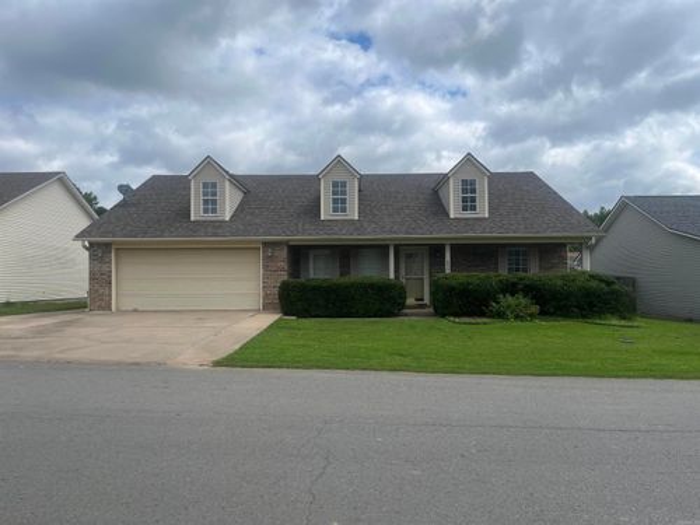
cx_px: 350
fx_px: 526
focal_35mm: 26
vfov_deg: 53.1
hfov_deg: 67.3
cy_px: 262
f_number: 1.6
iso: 50
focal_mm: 5.1
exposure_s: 1/4854
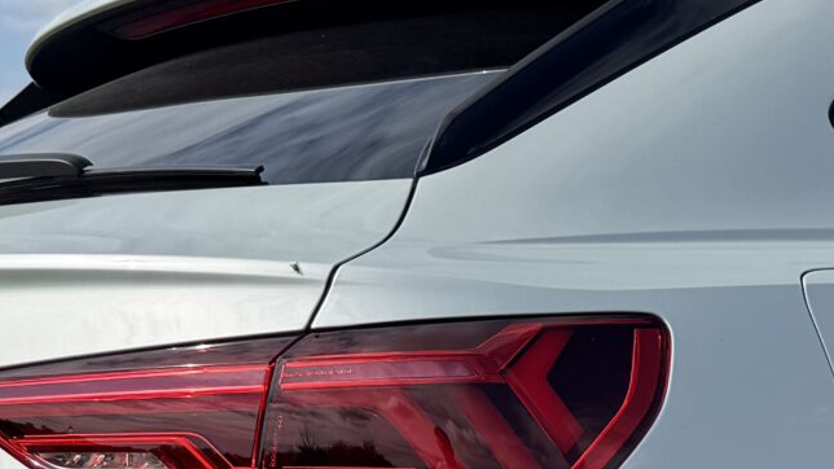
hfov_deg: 20.1
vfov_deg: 11.2
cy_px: 716
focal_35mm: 104
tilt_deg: -8.6
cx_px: 765
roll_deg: +2.8
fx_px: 2300
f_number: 1.78
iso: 80
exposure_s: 1/4673
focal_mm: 6.76
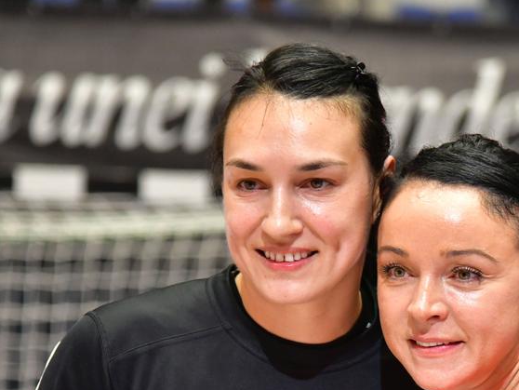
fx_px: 3720
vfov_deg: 6.0
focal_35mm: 248
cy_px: 370
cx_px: 407
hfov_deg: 8.0
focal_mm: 120
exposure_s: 1/400
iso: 3200
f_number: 4
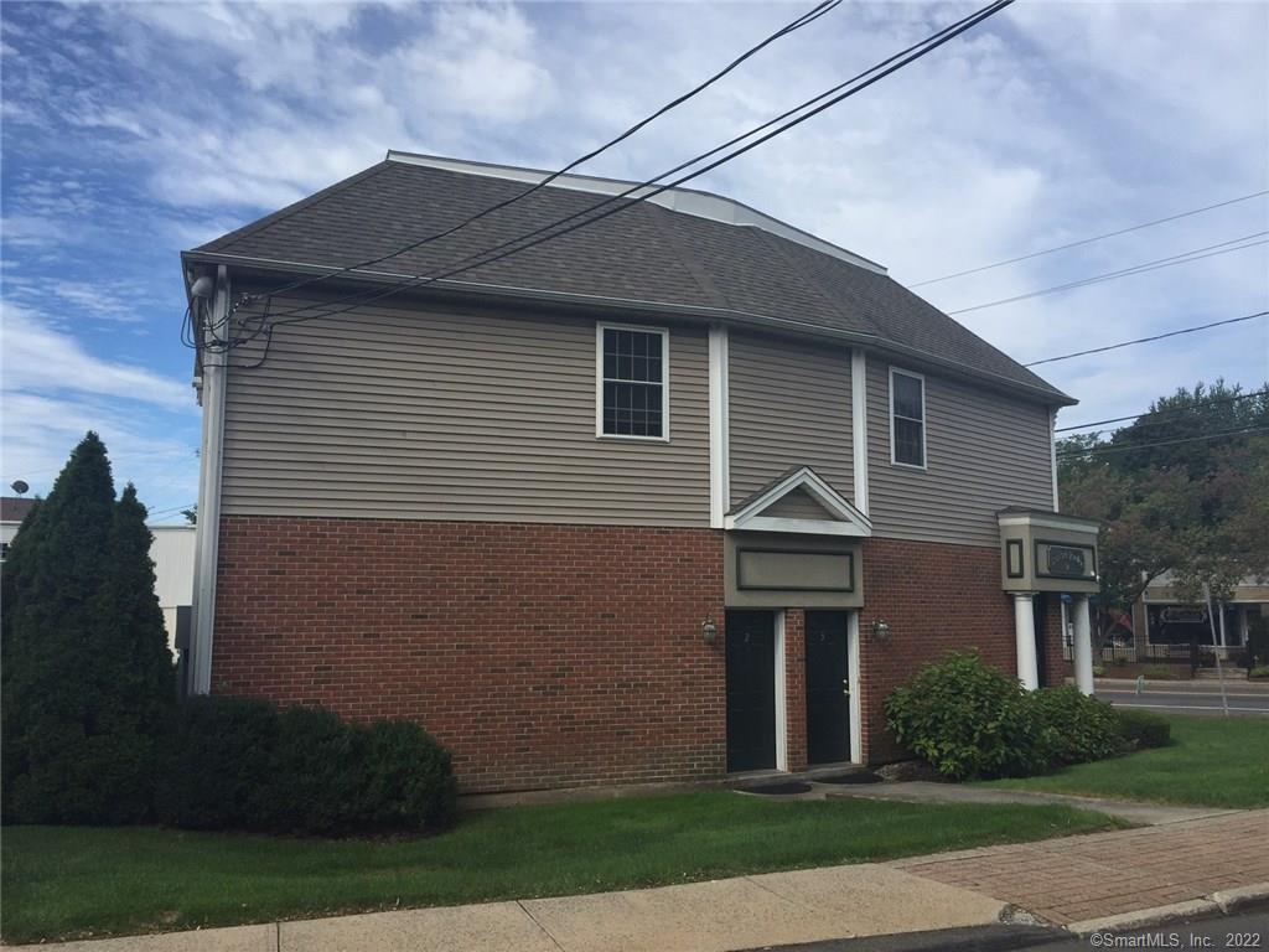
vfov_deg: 48.2
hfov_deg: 61.7
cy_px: 476
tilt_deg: +5.4
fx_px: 1063
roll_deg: -0.6
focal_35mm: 29
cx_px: 634
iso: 32
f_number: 2.2
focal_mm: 4.15
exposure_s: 1/1980
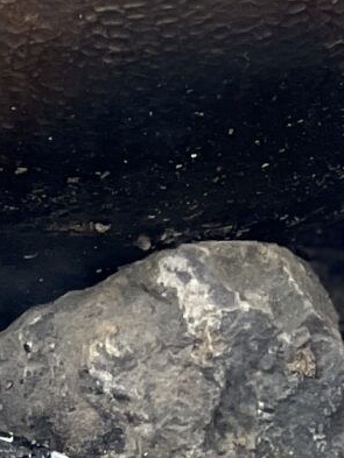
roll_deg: -2.6
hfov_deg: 3.0
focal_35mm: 501
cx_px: 36
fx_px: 6635
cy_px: -432
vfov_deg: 3.9
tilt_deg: -21.3
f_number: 2.8
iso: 25
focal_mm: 9
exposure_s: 1/198
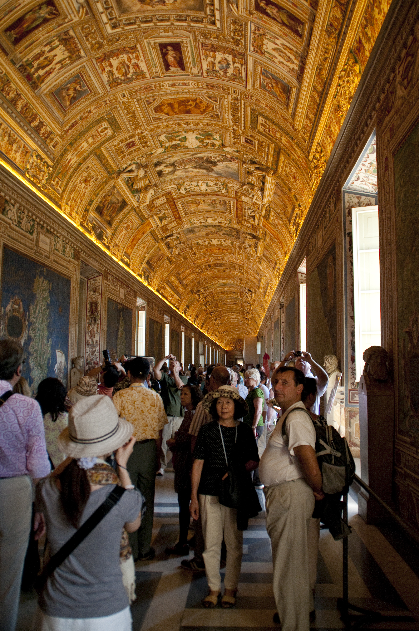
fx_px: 473
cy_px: 316
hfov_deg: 47.8
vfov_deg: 67.4
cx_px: 210
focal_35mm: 27
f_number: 3.5
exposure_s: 1/250
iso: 500
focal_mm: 18
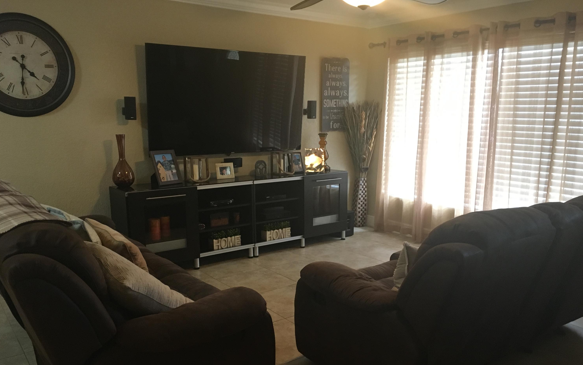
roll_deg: -0.6
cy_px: 218
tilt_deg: -12.1
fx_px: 493
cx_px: 292
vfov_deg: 40.4
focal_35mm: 31
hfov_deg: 61.2
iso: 200
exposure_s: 1/24
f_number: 2.2
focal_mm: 4.15
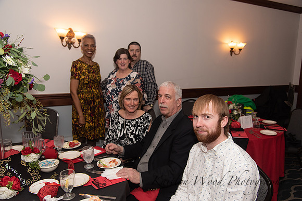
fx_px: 227
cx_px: 151
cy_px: 100
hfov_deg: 67.4
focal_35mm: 27
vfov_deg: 48.0
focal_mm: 27
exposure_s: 1/200
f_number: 4
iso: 800
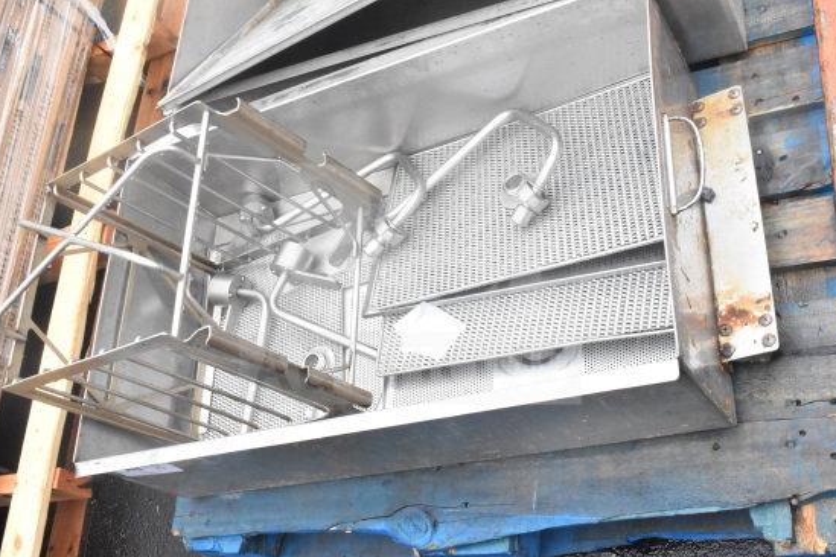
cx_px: 410
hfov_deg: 48.5
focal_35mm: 40
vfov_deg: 33.4
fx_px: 929
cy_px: 284
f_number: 14
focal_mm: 24
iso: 6400
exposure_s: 1/800
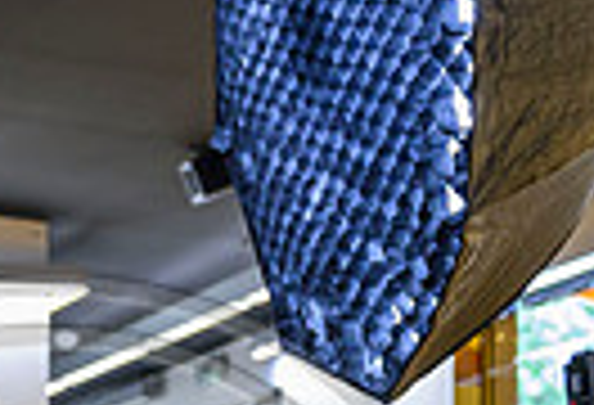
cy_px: 717
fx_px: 3489
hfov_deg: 9.7
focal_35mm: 210
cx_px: 389
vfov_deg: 6.5
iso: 1000
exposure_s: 1/320
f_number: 2.8
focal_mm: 35
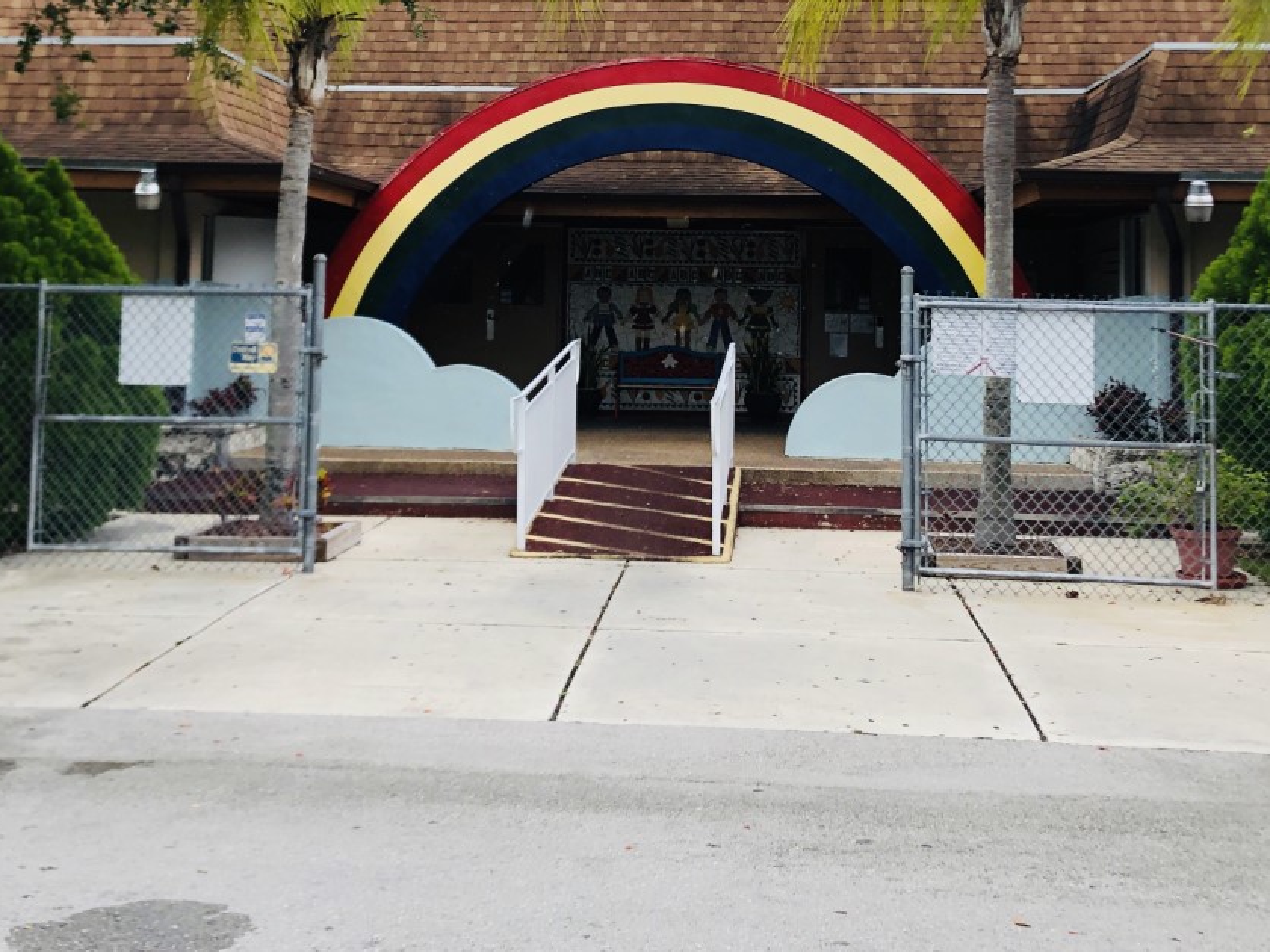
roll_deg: -1.6
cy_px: 199
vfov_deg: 29.6
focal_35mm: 48
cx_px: 618
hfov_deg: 39.7
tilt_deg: +5.4
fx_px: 1761
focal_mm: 3.99
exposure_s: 1/1473
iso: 20
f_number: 1.8
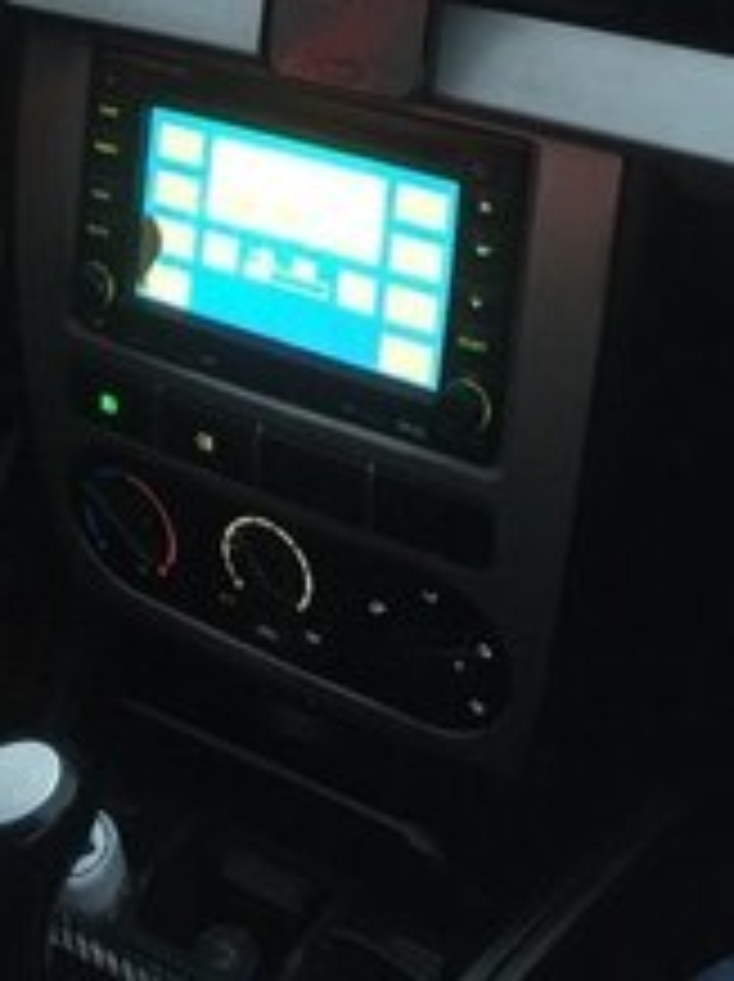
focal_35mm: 66
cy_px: -58
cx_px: 167
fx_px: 1870
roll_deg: +4.6
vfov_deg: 27.3
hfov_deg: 22.0
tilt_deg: -19.1
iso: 125
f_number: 2.2
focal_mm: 4.15
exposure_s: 1/4
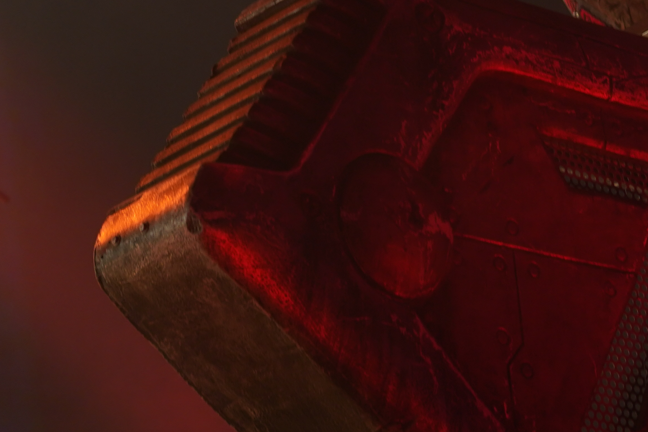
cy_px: -19
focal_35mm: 272
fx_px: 4896
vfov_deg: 5.0
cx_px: 826
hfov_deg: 7.5
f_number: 4
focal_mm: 105
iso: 800
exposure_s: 1/125
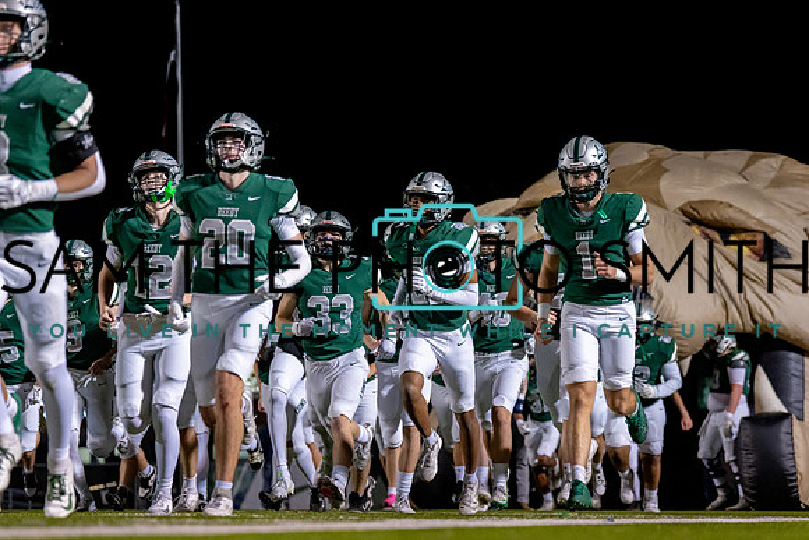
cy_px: 346
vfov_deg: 9.8
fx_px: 3155
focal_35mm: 140
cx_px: 432
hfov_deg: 14.6
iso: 3200
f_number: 2.8
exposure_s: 1/1000
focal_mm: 102
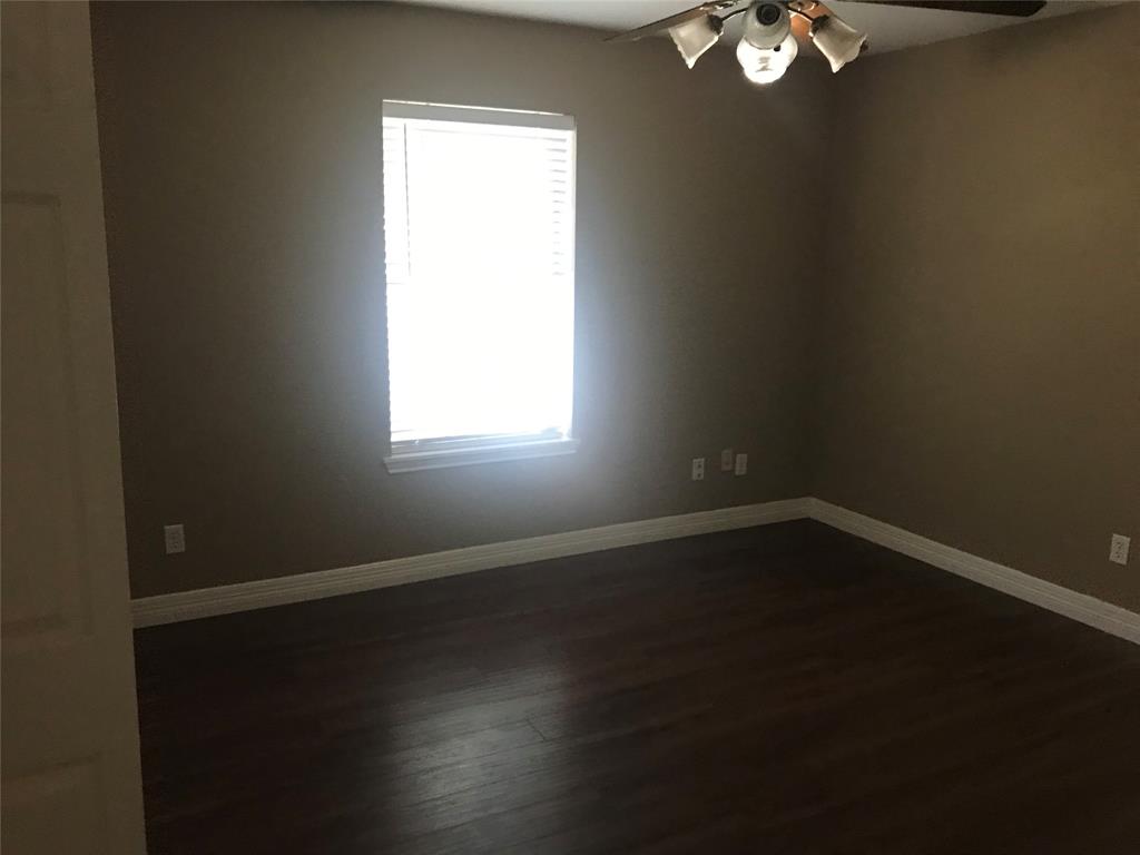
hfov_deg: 63.4
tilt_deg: -10.6
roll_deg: -1.3
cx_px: 570
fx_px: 922
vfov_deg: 49.7
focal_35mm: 28
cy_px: 428
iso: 80
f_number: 1.8
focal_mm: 3.99
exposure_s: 1/15
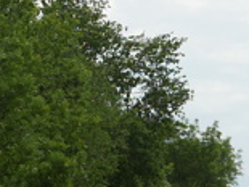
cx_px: 182
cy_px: 171
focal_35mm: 365
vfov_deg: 4.1
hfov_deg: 5.4
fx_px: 2623
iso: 200
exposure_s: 1/800
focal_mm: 22
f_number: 5.6
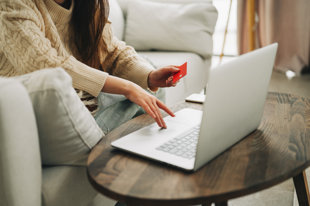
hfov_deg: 39.6
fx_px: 430
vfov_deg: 27.0
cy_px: 103
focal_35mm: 50
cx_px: 155
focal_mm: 50
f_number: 1.8
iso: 100
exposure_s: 1/500
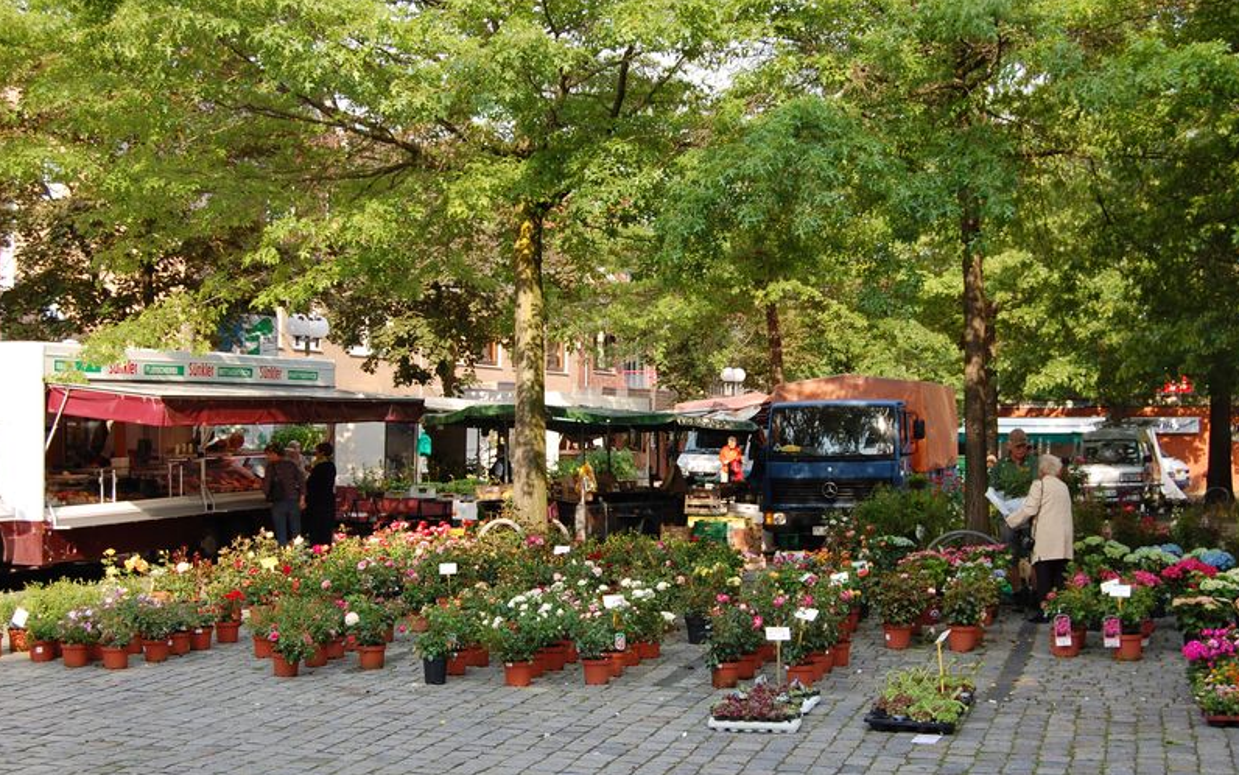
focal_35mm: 51
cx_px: 627
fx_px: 1707
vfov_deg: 25.6
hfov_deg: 39.9
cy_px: 433
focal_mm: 31
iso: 200
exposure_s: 1/160
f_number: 6.3
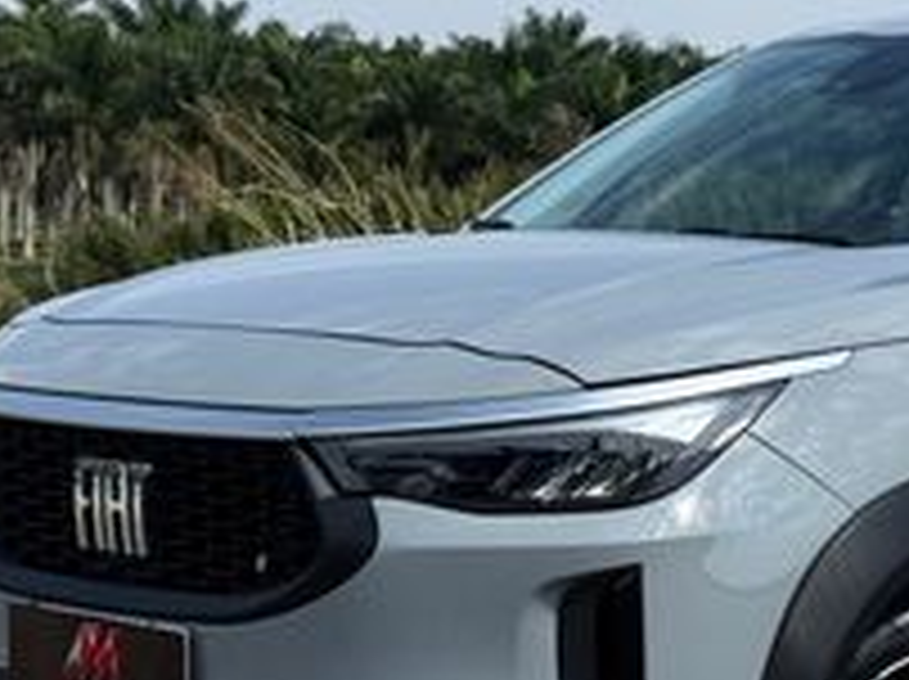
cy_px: 504
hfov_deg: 17.1
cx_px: 940
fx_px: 2938
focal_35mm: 112
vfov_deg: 13.2
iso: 80
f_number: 1.78
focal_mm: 6.76
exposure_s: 1/7143
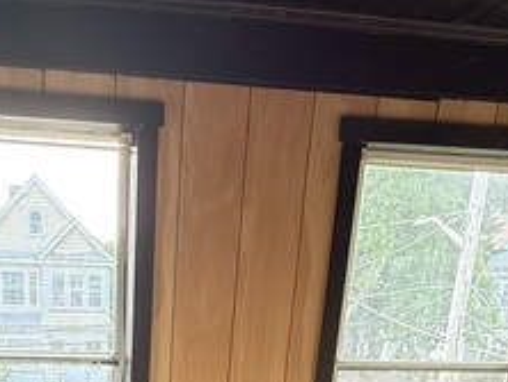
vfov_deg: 28.4
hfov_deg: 43.5
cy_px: 494
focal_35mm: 42
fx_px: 617
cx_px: 134
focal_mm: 2.22
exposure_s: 1/96
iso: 320
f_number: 2.2
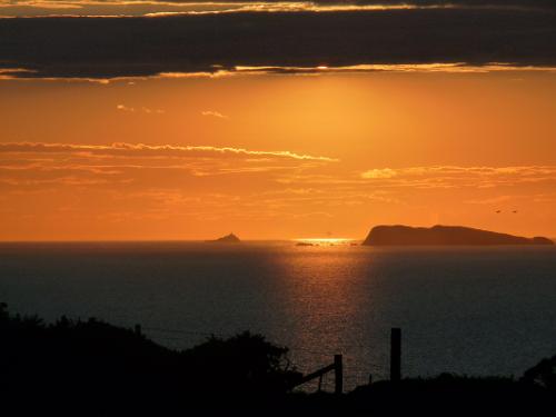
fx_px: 5204
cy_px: 208
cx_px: 278
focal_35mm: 324
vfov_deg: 4.6
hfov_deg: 6.1
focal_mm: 57.6
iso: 160
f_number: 8
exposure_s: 1/1300
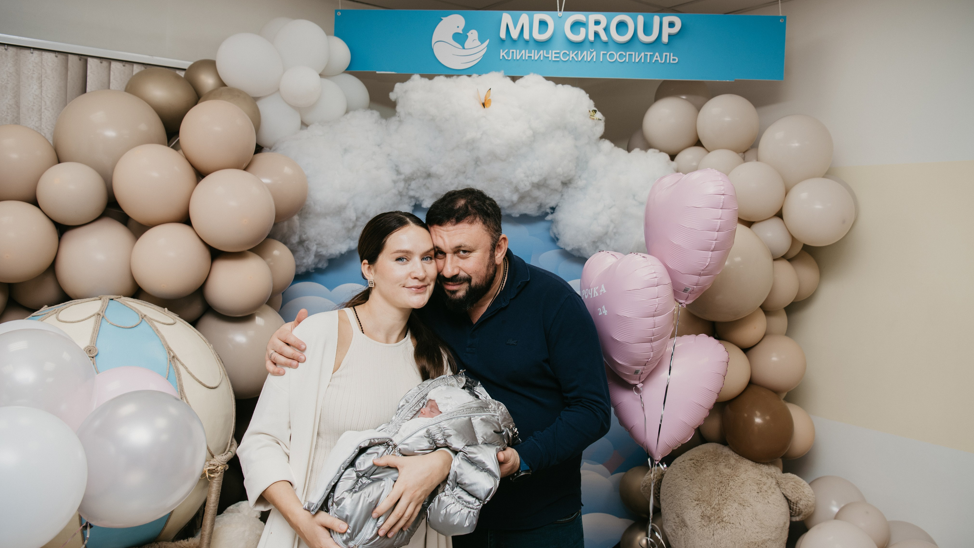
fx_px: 775
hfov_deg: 64.3
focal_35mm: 30
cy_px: 255
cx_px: 504
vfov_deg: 38.9
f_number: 4
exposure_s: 1/160
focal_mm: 27
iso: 125
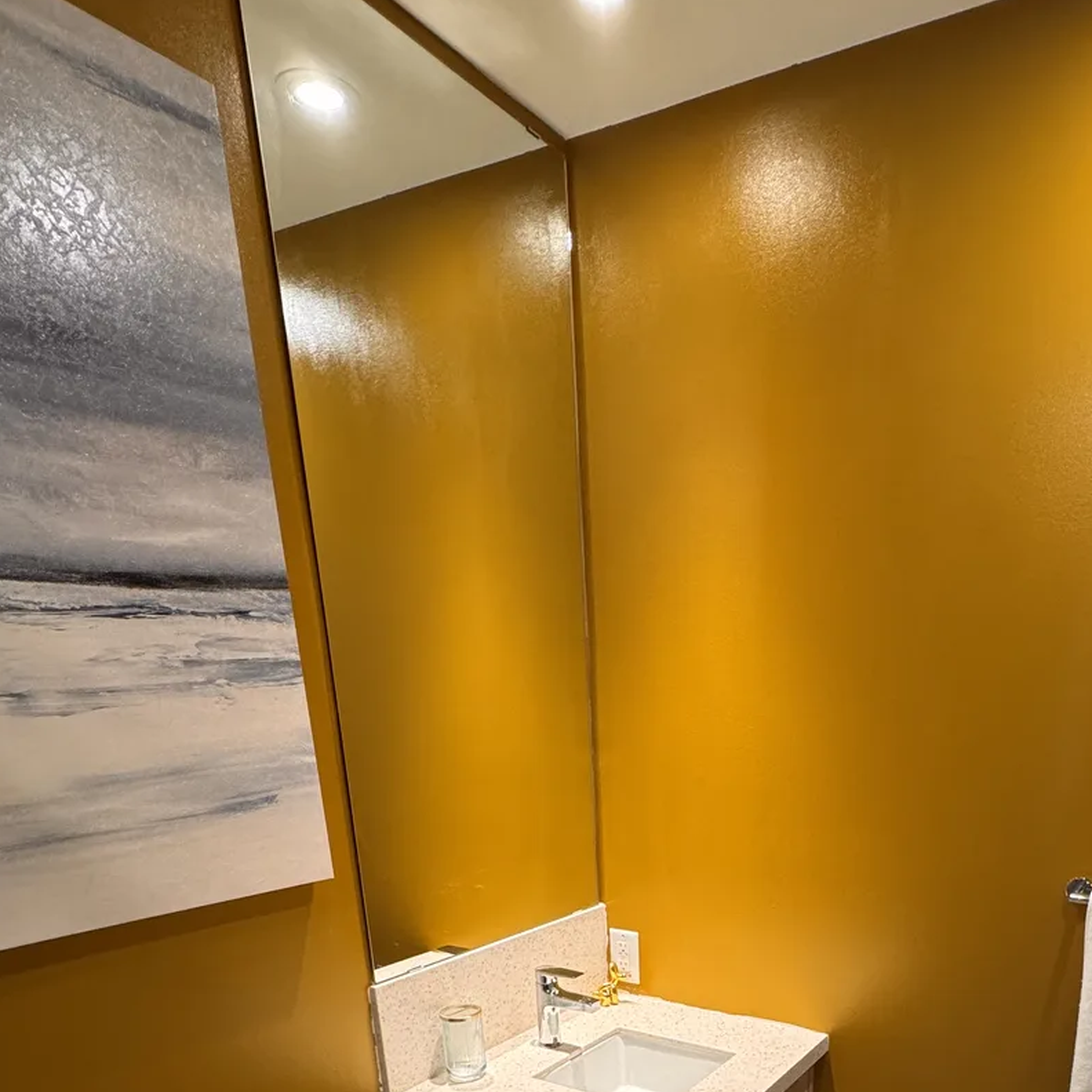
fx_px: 892
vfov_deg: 54.5
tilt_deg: -20.1
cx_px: 747
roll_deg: -0.9
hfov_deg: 61.1
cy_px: 989
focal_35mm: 25
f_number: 2.2
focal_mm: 2.22
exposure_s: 1/120
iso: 320
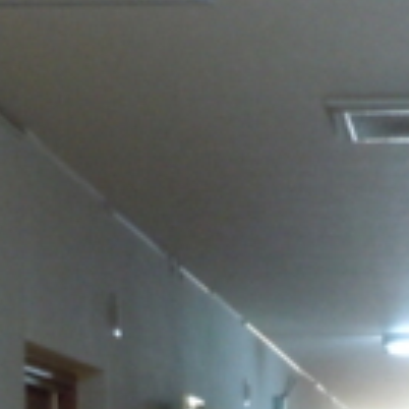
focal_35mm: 148
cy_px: 546
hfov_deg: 11.7
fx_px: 1978
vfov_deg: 11.5
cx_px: 382
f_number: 3.7
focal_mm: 5
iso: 400
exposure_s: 1/40
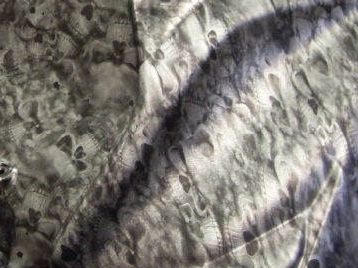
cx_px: 214
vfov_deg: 18.7
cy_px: 53
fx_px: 806
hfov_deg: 25.0
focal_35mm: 78
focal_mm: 6.3
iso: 120
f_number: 2.8
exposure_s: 1/45
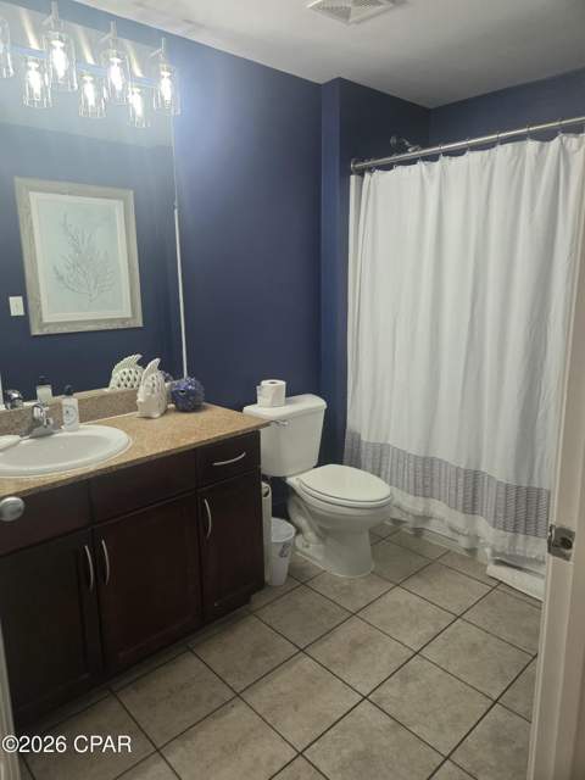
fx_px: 518
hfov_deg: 58.9
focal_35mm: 23
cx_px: 292
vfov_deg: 73.9
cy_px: 390
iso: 125
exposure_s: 1/120
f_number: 1.8
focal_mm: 5.4
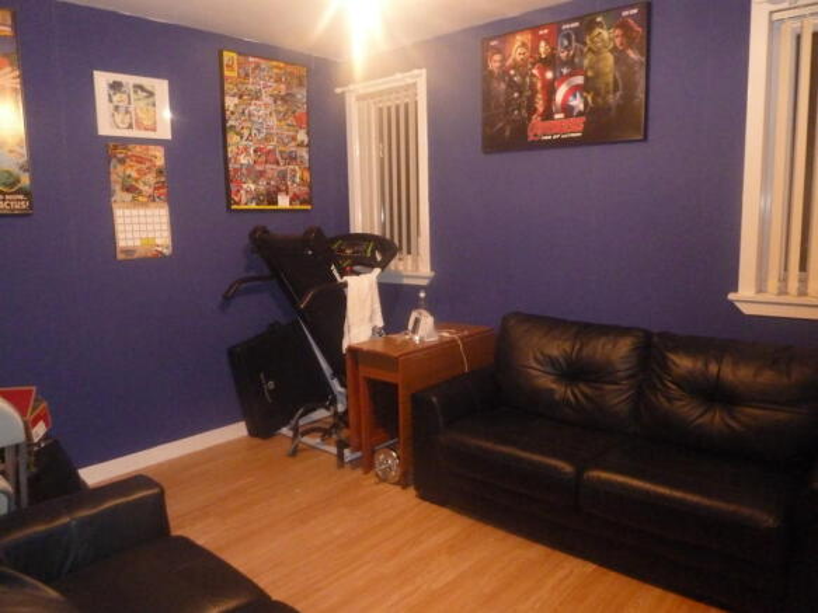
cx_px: 409
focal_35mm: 25
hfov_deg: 69.4
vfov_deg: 54.9
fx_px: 591
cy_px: 306
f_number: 3.3
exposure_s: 1/15
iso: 800
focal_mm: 4.1
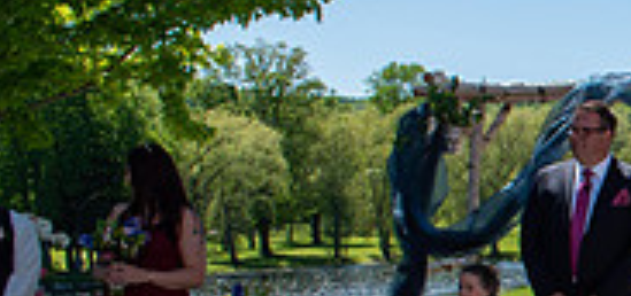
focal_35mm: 93
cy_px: 239
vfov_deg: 11.3
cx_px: 828
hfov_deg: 21.4
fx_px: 1498
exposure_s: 1/200
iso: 100
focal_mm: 18
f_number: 10
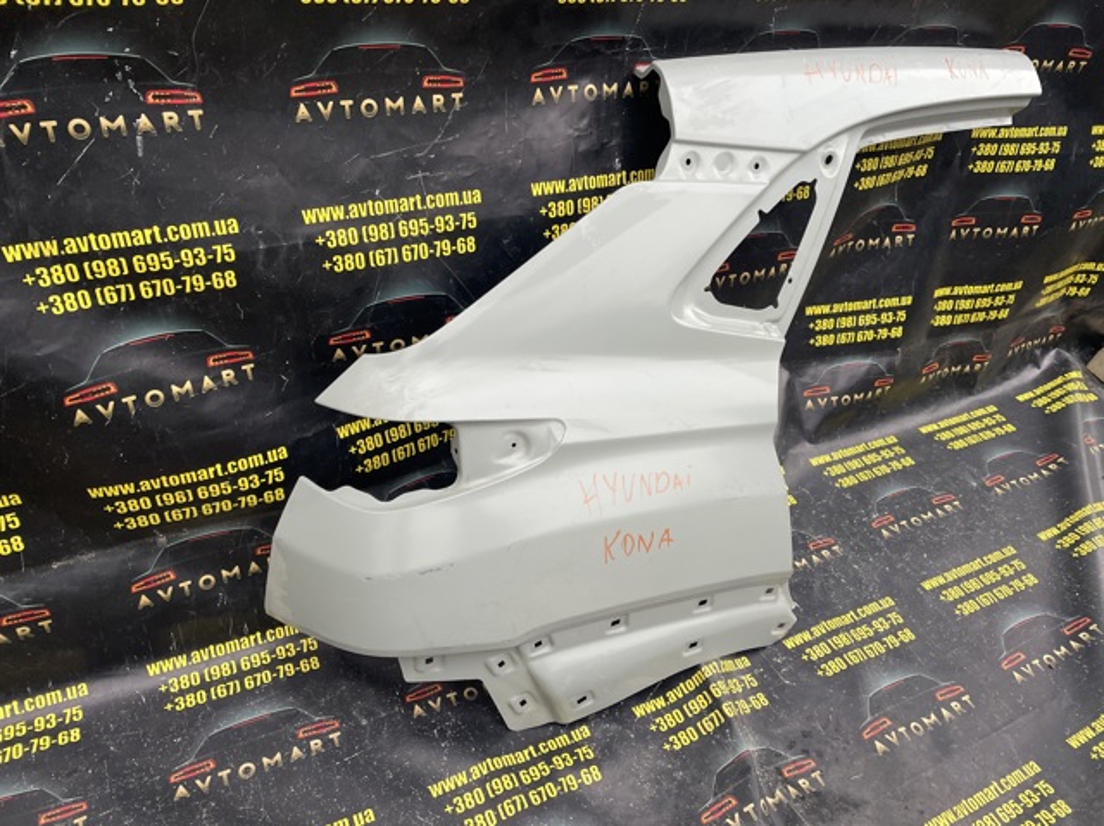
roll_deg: -5.6
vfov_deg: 53.0
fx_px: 829
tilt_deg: -33.5
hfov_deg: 67.3
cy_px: 413
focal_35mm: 26
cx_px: 552
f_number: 1.6
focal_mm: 4.2
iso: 100
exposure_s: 1/121
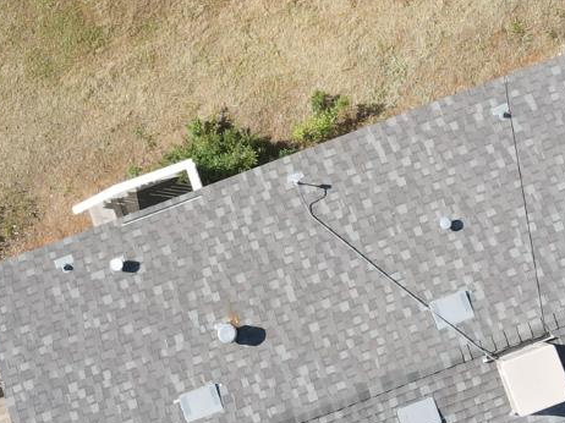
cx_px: 296
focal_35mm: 78
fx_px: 1272
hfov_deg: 25.0
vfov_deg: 18.9
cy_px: 177
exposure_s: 1/350
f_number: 2.8
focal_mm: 4.5
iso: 110
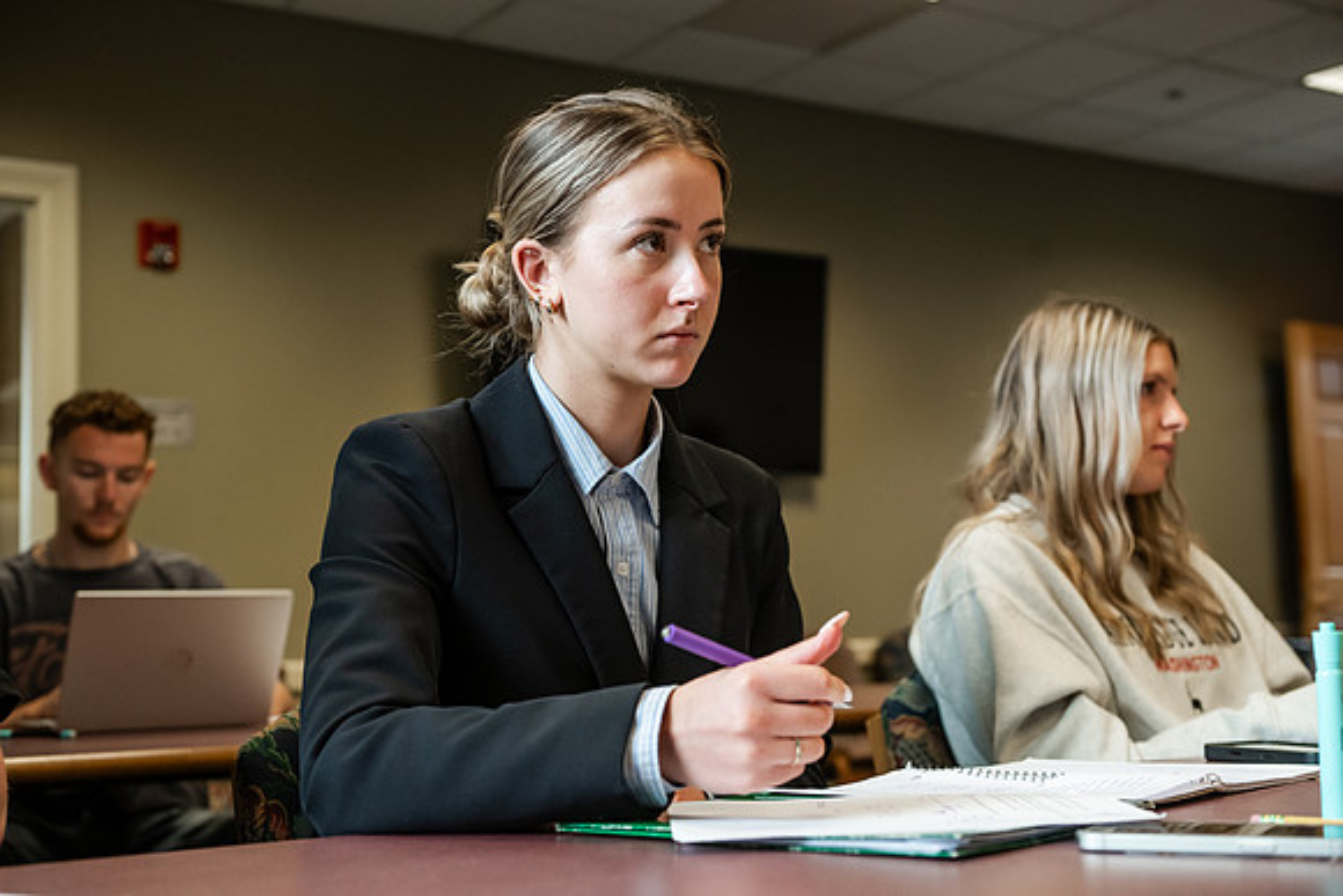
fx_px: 1791
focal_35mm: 48
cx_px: 672
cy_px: 448
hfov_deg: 41.1
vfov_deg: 28.1
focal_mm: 48
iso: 1600
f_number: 3.5
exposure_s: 1/200
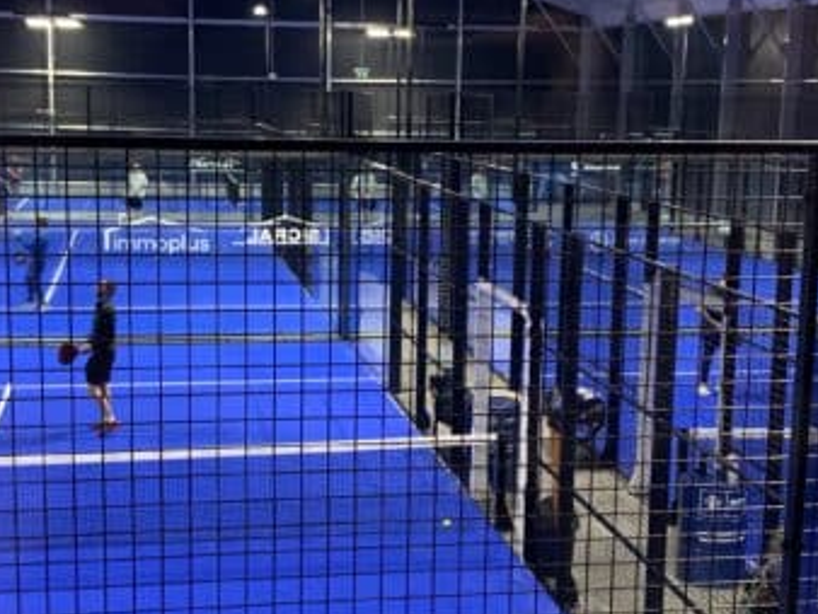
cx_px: 397
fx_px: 1395
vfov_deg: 24.8
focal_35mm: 59
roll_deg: -0.4
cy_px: 363
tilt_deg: -10.7
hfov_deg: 32.7
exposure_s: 1/60
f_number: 1.8
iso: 250
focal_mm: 4.25
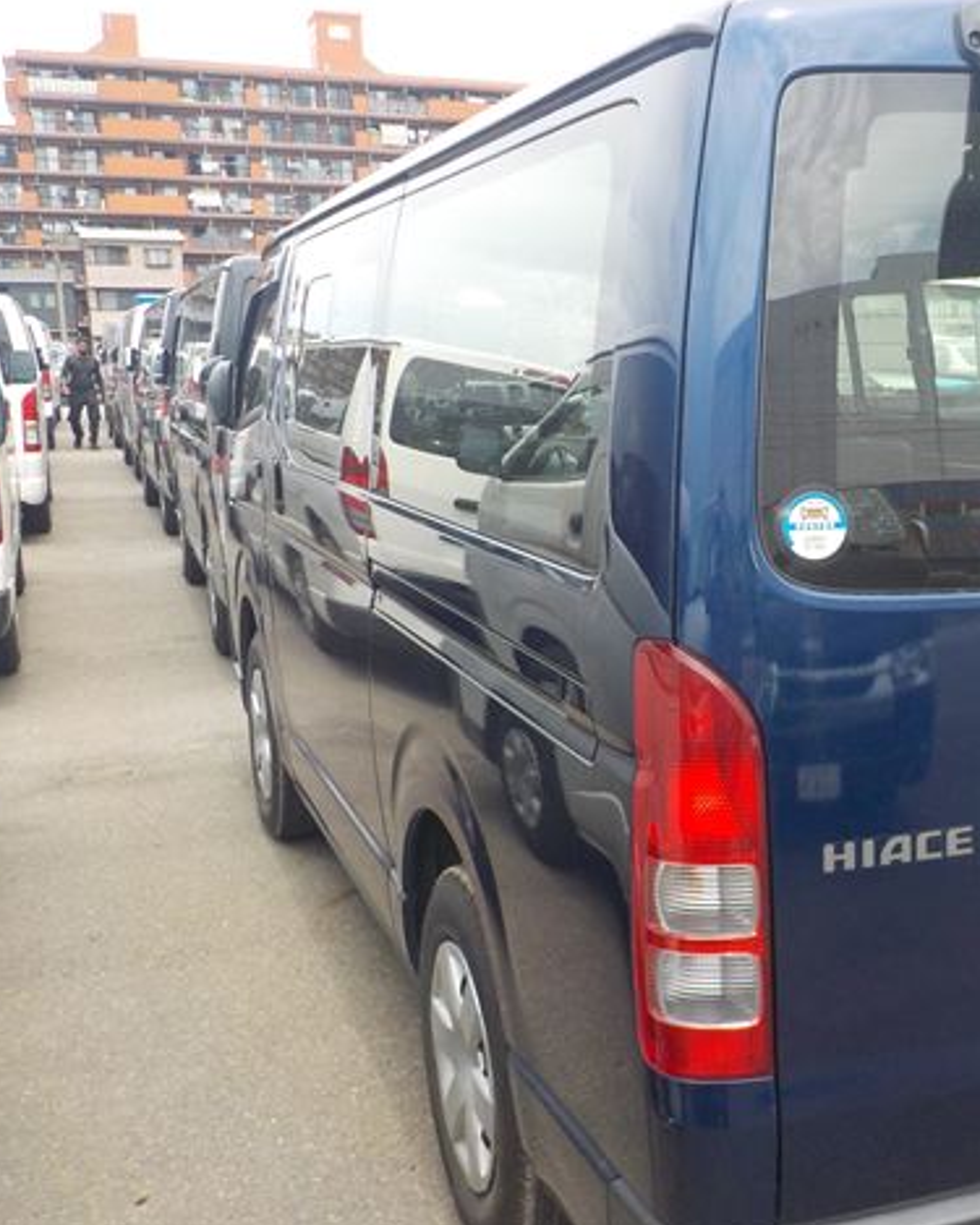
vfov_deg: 45.8
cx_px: 794
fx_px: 1451
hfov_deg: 36.0
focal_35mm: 40
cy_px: 614
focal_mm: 4.1
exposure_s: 1/400
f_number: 3.3
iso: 125
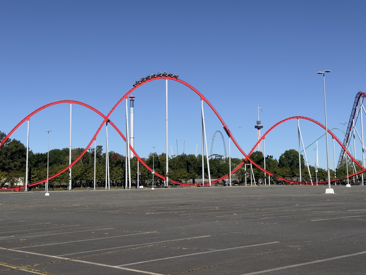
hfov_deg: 39.7
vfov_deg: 30.3
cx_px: 183
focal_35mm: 48
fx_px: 508
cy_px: 138
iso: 64
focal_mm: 6.86
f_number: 1.78
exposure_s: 1/5882
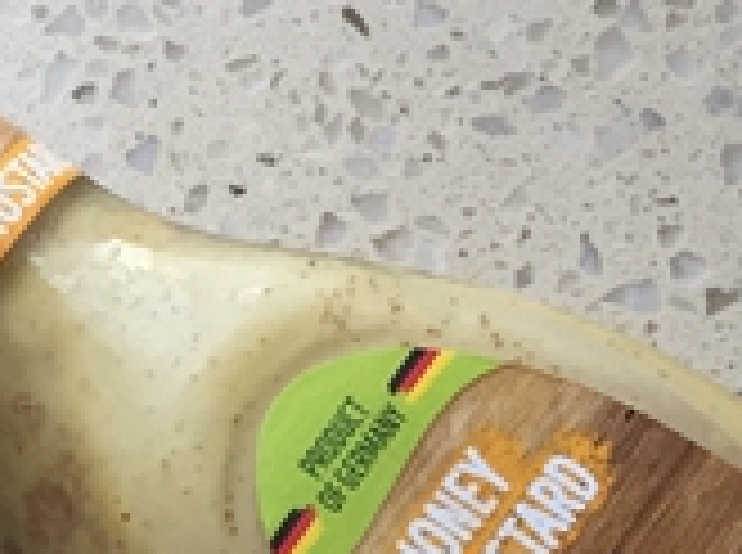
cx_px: -283
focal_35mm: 141
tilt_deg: -79.7
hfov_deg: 13.4
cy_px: 1212
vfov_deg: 9.6
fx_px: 3016
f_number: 2.2
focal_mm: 4.15
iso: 40
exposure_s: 1/100
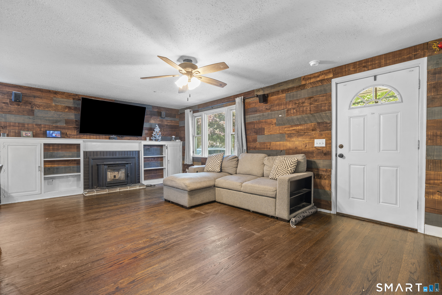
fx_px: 196
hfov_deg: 96.7
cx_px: 221
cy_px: 148
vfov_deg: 73.7
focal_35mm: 16
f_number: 9
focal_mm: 16
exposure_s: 4
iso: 250
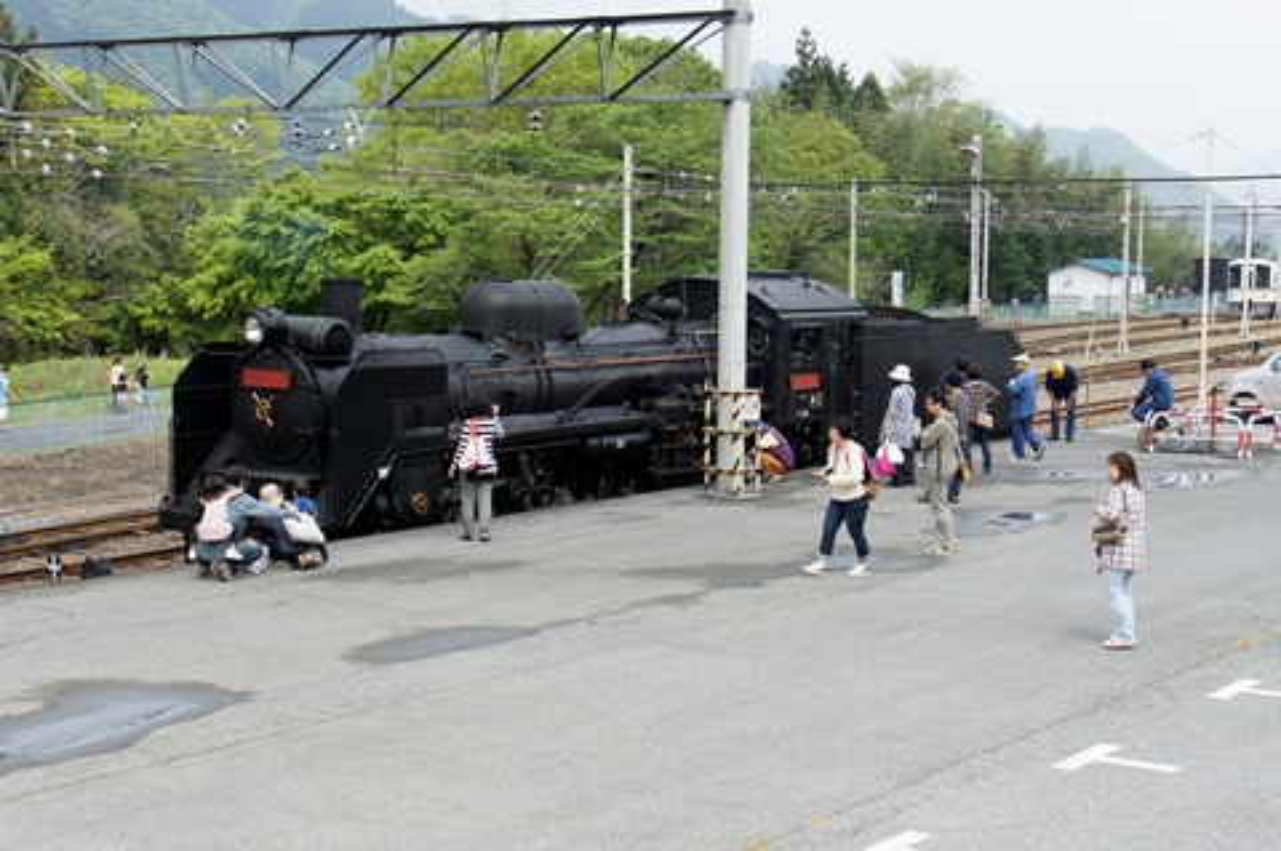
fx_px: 2069
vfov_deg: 23.3
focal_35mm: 58
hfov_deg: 34.4
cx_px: 640
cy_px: 426
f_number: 8
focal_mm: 38.8
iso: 200
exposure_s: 1/160
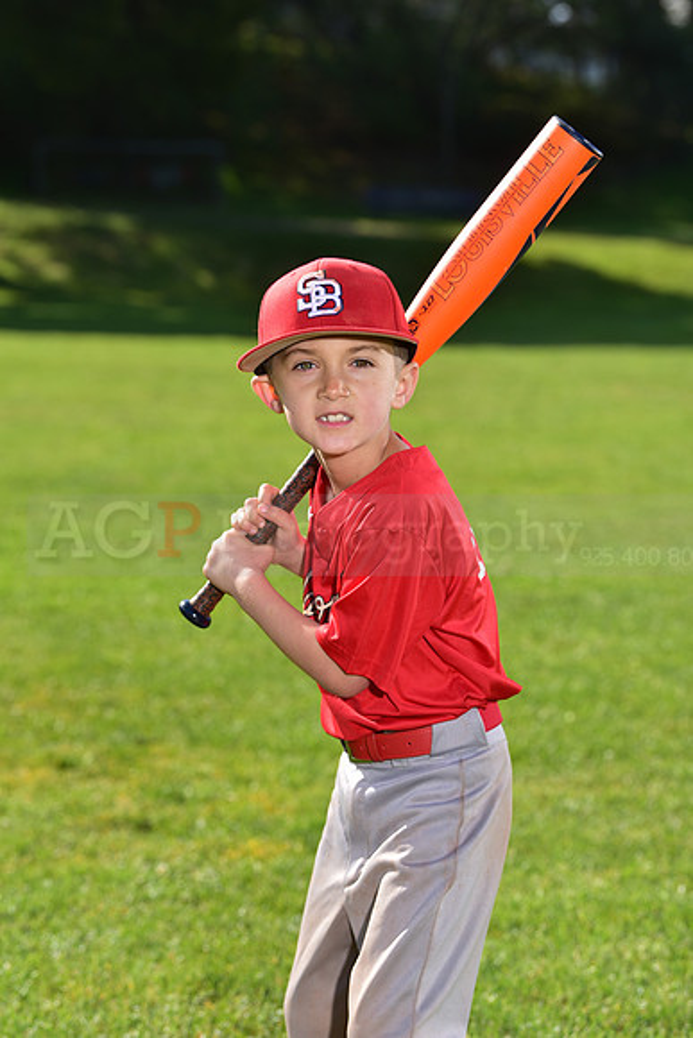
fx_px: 3174
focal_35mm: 110
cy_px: 519
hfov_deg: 12.5
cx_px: 346
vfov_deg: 18.6
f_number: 5.6
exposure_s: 1/250
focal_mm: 110
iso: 80
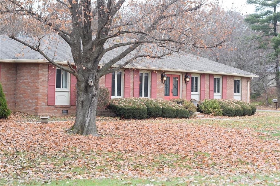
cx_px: 140
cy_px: 93
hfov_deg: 27.0
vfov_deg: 18.2
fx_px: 583
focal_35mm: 75
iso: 800
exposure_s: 1/800
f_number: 3.5
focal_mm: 50
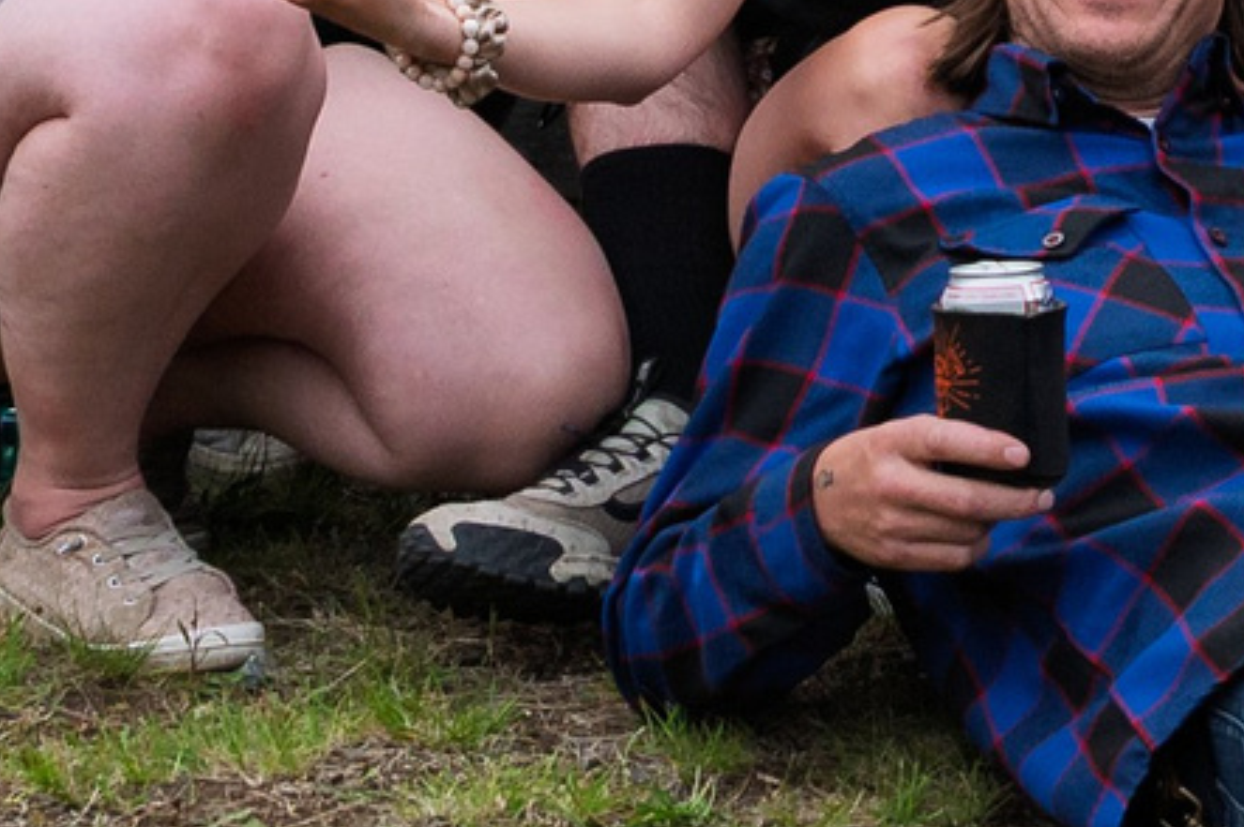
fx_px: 4800
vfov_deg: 9.6
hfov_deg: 14.1
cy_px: -331
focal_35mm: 139
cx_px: 1646
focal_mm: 24
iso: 500
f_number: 5
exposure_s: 1/640
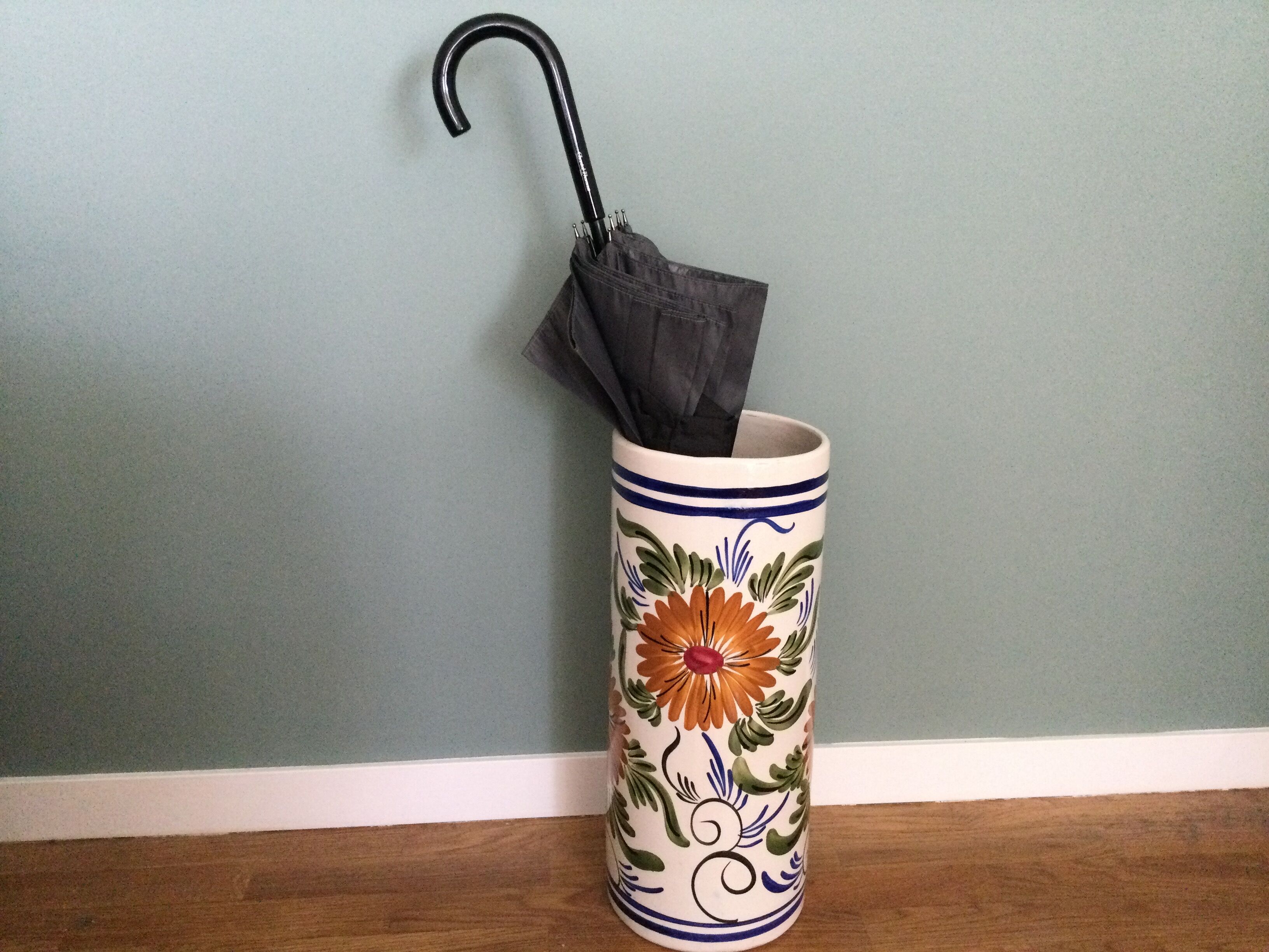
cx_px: 634
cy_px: 476
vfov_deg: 45.4
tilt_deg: -17.0
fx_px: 1136
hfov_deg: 58.4
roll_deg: +0.4
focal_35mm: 31
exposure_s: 1/30
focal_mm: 3.3
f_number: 2.4
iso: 200
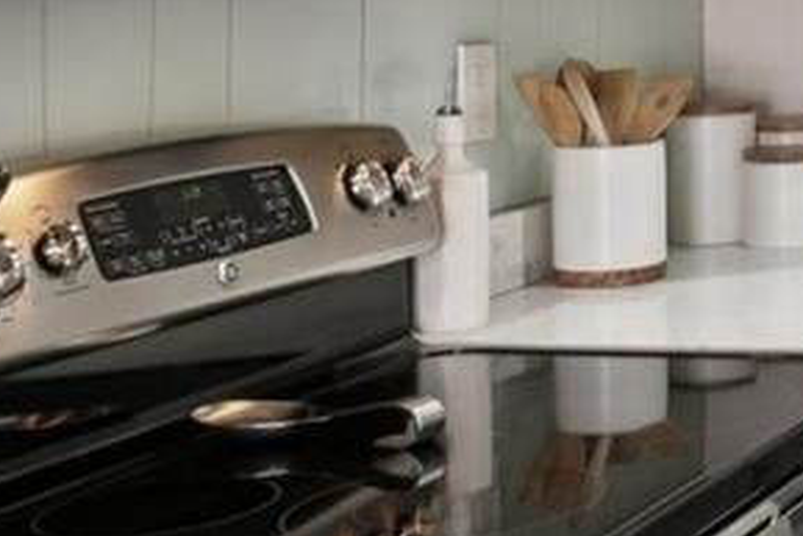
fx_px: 1852
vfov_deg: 16.0
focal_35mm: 83
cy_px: -58
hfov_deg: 17.9
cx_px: 1556
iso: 400
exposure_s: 1/13
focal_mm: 10
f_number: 8
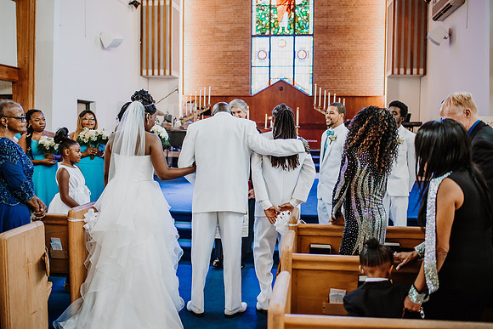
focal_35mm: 35
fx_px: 479
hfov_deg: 54.4
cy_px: 164
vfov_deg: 37.9
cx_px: 246
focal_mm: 35
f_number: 2.2
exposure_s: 1/640
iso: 2000
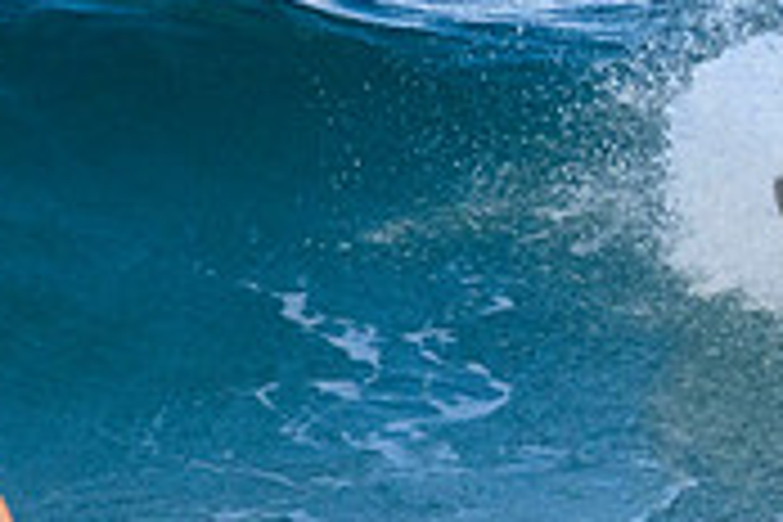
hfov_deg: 0.8
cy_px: 209
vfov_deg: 0.5
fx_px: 57872
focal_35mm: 2661
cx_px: 1238
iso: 2200
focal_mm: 800
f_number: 11
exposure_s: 1/1600
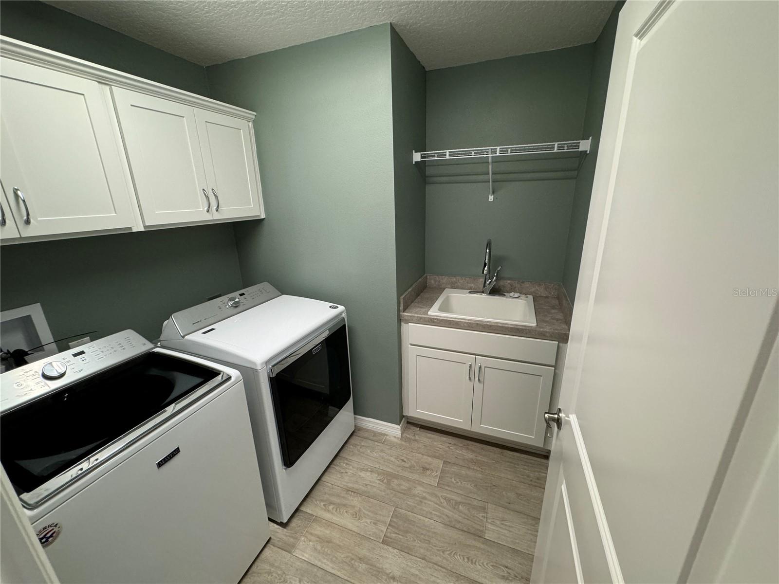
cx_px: 390
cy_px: 292
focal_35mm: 14
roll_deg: +2.4
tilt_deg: -20.9
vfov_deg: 85.7
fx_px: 315
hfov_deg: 102.1
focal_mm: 2.22
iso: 250
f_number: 2.2
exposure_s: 1/120
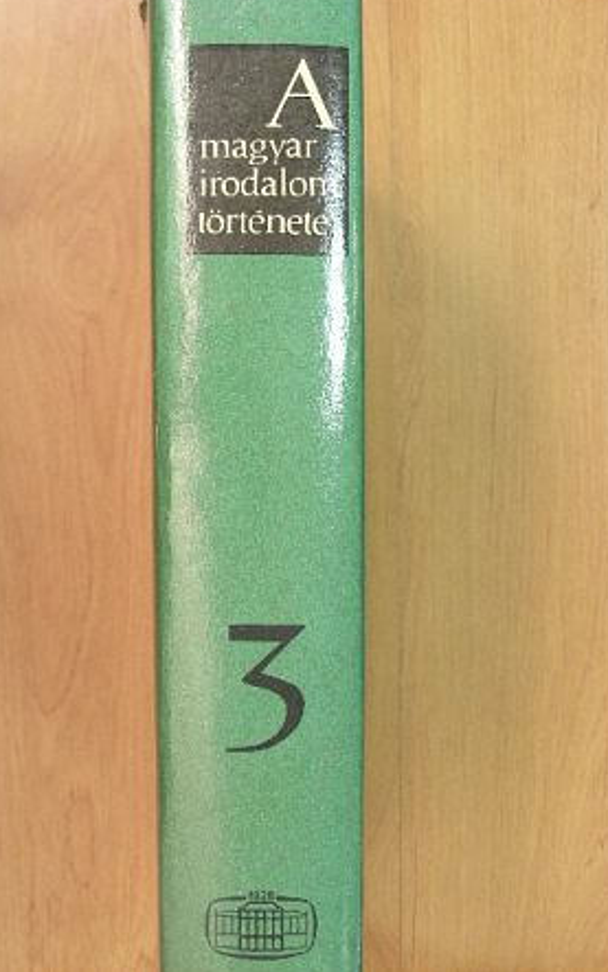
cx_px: 257
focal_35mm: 52
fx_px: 1378
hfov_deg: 24.9
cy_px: 482
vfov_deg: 38.9
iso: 200
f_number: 3.5
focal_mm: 8
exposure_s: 1/20.1
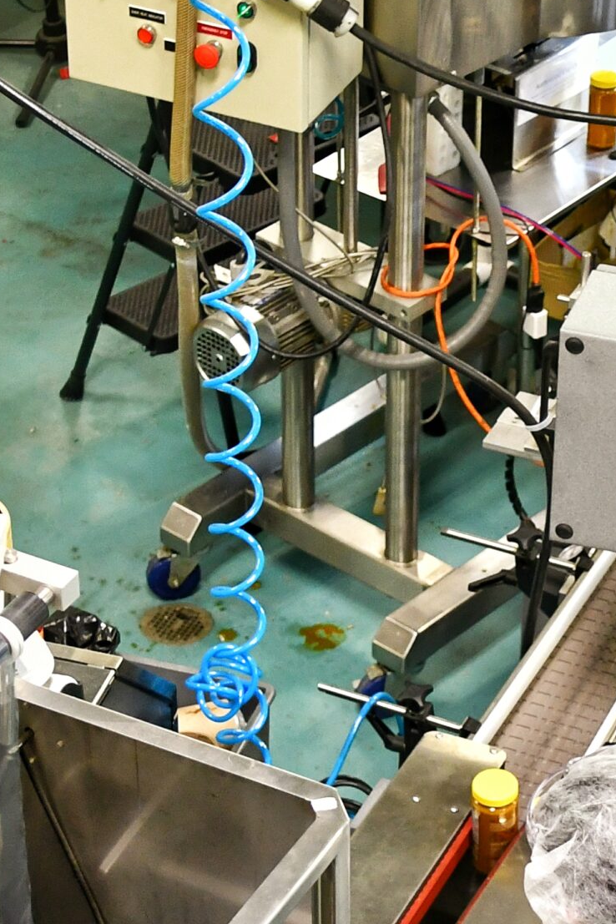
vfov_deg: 18.4
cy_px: 577
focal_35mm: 111
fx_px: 2849
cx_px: 545
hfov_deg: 12.3
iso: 1000
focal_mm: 24
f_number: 3.8
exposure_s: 1/125
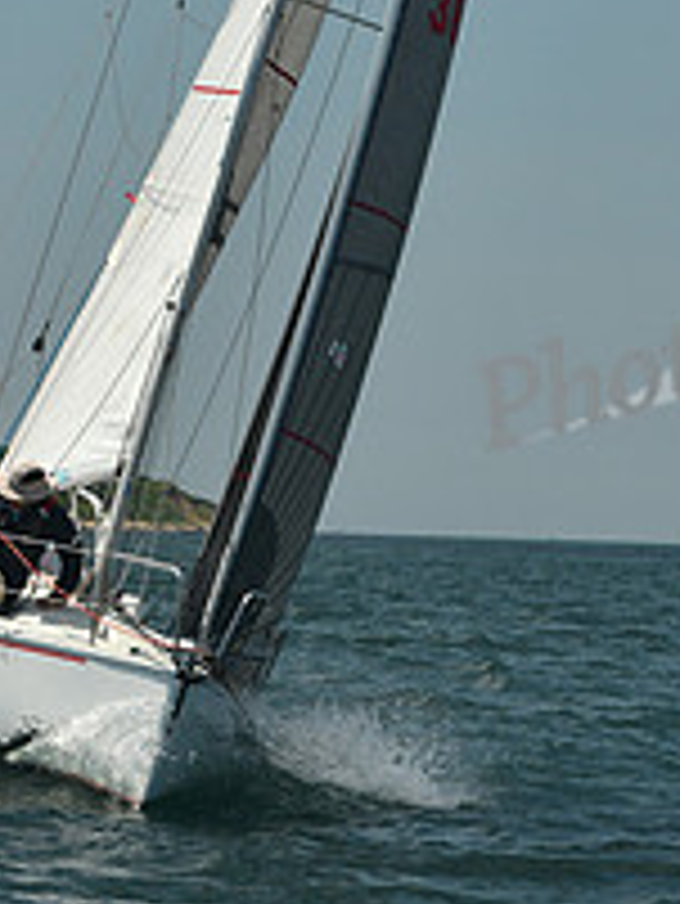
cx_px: 245
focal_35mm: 339
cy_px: -292
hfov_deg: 4.4
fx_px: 8870
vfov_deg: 5.8
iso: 320
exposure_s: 1/640
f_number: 8
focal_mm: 122
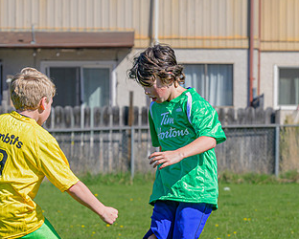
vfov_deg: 5.0
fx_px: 2727
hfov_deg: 6.3
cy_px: 192
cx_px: 82
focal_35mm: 308
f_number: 7.1
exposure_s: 1/500
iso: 320
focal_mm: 104
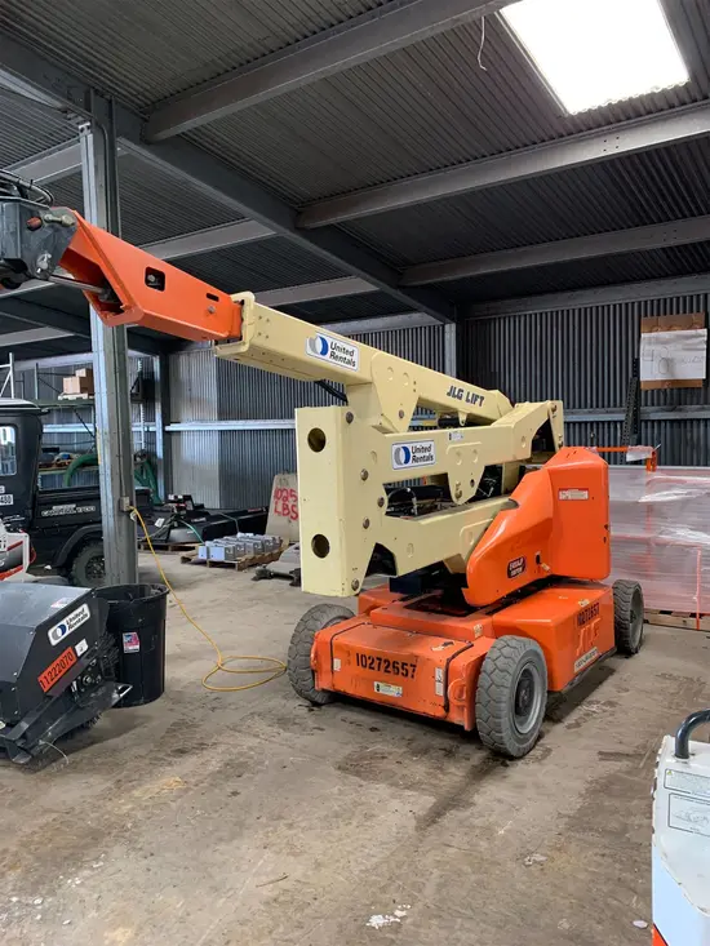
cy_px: 473
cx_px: 355
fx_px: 711
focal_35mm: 26
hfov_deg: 53.1
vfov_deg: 67.3
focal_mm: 4.25
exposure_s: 1/60
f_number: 1.8
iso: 250
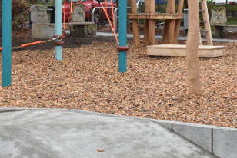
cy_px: -13
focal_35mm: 136
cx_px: 56
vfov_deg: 10.0
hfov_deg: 15.0
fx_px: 898
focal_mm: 35
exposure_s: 1/100
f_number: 5
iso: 400
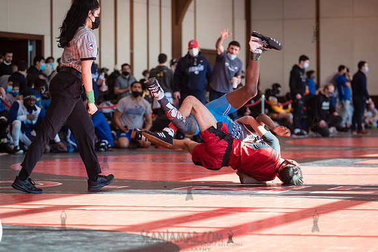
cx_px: 183
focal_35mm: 127
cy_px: 139
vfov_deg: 10.8
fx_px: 1330
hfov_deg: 16.2
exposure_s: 1/400
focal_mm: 112
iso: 400
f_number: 3.5
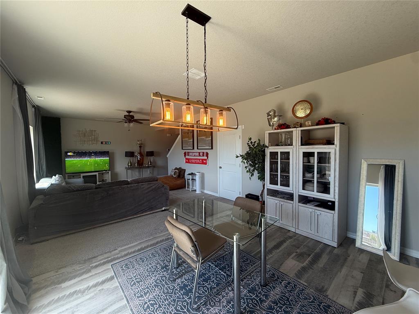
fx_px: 169
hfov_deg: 102.1
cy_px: 157
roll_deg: +0.2
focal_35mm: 14
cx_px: 210
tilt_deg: -1.7
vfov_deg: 85.6
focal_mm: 2.22
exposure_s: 1/99
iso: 80
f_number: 2.2
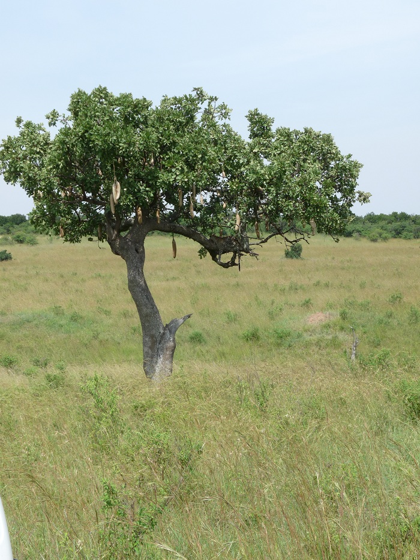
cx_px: 210
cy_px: 280
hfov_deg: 24.8
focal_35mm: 59
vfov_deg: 32.7
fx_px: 954
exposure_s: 1/320
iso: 100
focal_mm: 10.4
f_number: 5.6
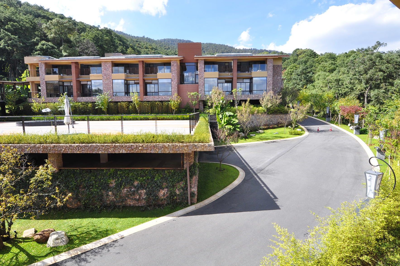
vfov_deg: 63.1
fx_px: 216
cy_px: 133
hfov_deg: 85.5
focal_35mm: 20
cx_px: 200
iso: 400
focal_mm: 13
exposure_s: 1/200
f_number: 10
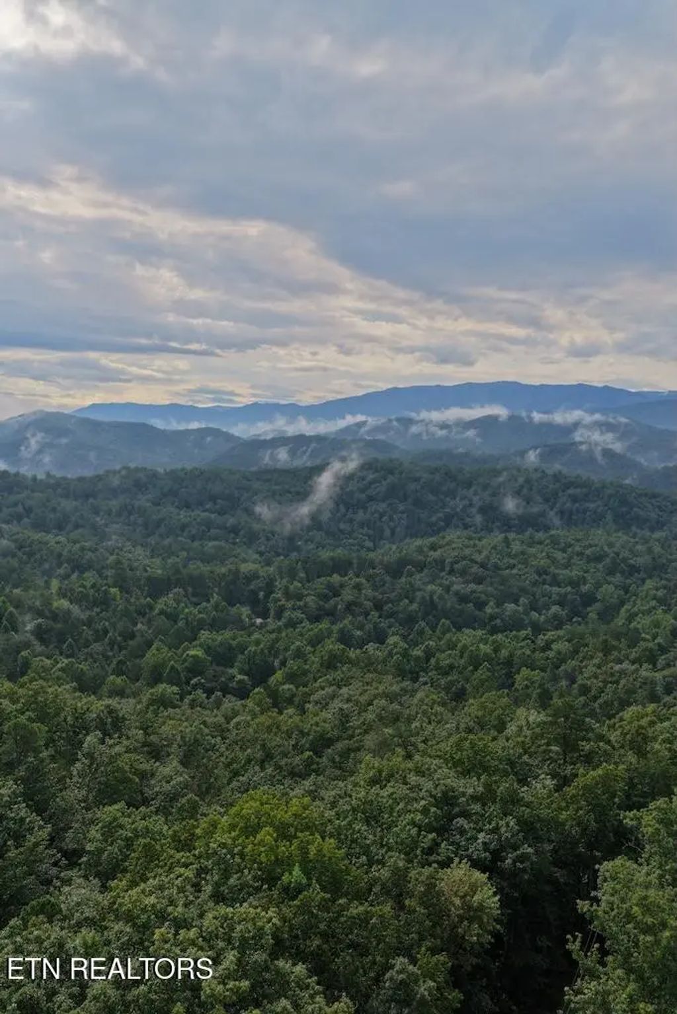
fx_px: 789
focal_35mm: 28
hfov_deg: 46.4
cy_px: 507
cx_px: 338
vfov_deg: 65.5
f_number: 2.8
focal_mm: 14.45
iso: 100
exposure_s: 1/120
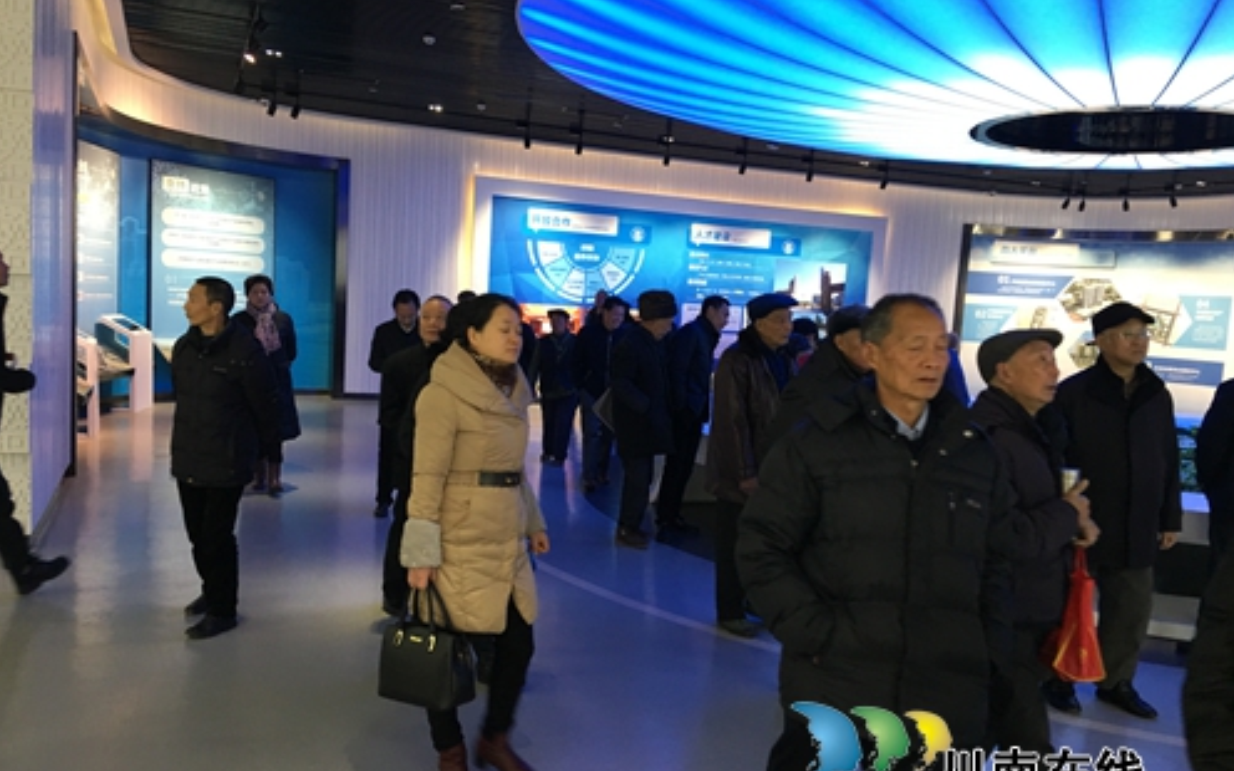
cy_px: 427
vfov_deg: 40.5
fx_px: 1043
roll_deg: -3.7
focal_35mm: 31
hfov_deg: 61.2
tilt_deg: -5.7
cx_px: 615
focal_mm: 4.15
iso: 64
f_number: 2.2
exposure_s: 1/17
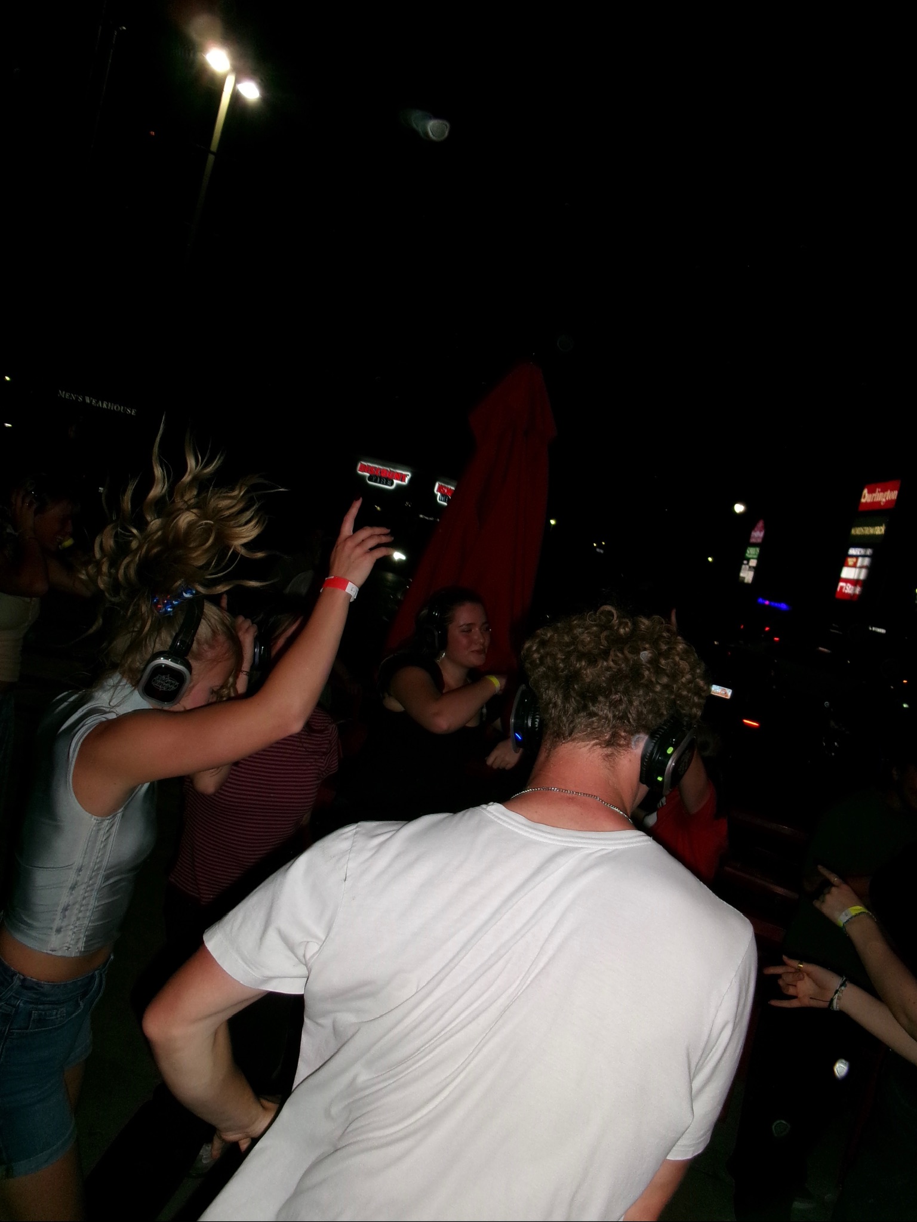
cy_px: 611
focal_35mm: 28
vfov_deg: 63.4
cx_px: 458
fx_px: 989
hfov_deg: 49.7
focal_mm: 5.1
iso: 200
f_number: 3.9
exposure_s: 1/50
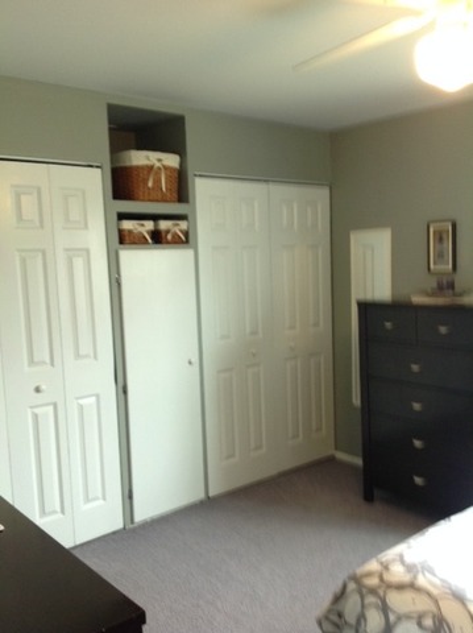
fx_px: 639
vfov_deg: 52.7
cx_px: 236
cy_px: 316
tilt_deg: -5.1
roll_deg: +1.1
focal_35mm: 35
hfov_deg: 40.6
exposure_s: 1/15
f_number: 2.4
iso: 100
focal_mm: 4.28
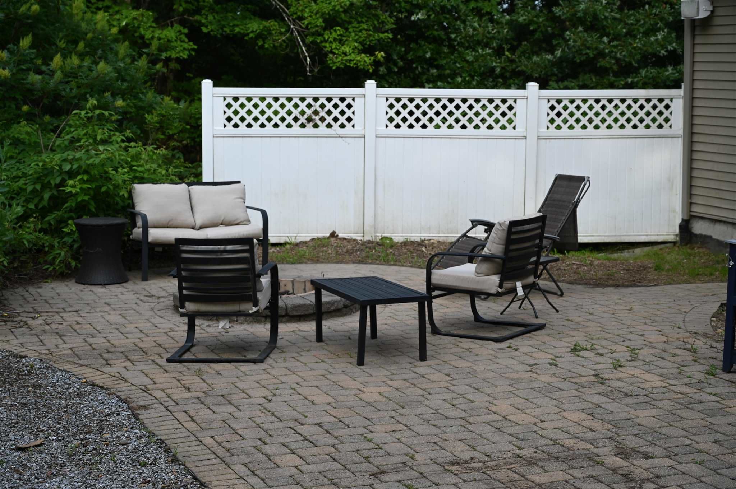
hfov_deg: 28.9
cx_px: 368
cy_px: 244
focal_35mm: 70
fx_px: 1430
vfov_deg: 19.4
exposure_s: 1/250
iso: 140
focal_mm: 70
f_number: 5.6
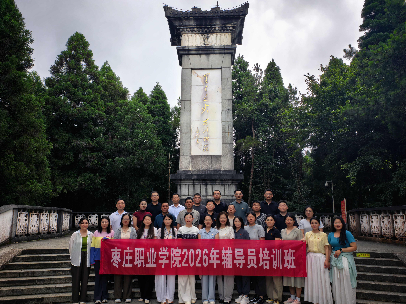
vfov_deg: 53.1
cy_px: 158
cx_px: 195
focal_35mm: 26
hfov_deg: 67.3
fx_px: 305
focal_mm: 5.75
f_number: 4
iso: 100
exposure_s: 1/100
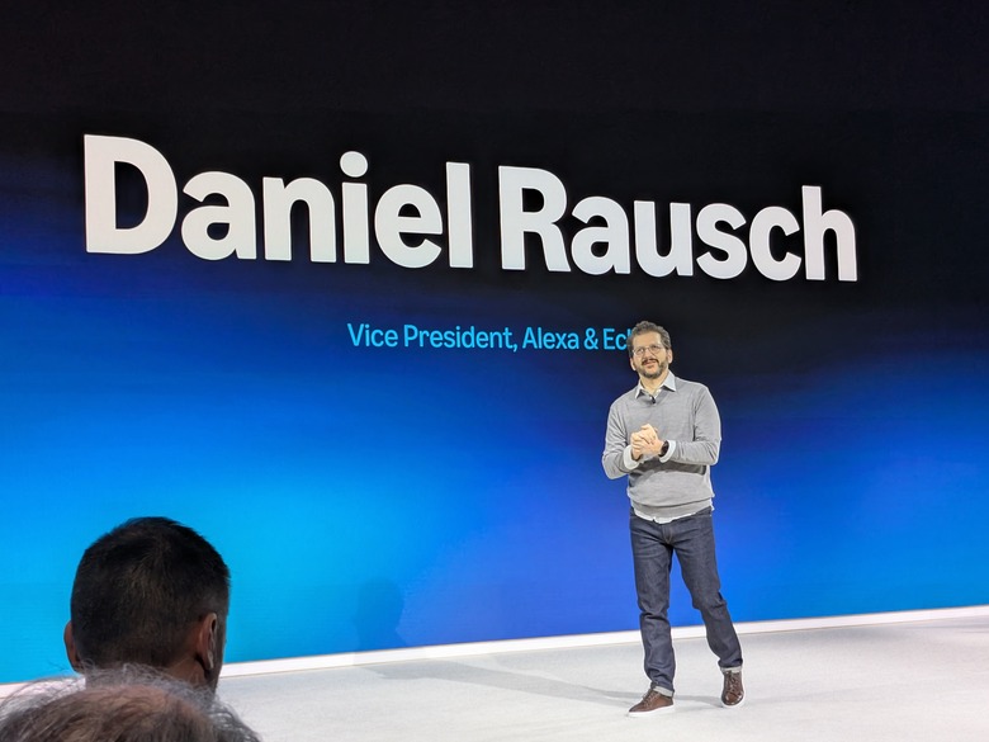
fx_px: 1400
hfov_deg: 38.9
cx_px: 494
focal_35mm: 49
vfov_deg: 29.7
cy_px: 371
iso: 97
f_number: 1.7
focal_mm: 4.53
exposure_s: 1/298
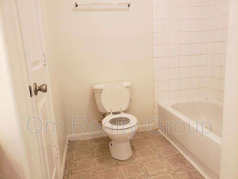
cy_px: 90
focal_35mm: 26
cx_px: 119
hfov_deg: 67.3
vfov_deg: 53.1
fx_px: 179
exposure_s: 1/60
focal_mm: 4.3
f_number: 2.4
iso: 320
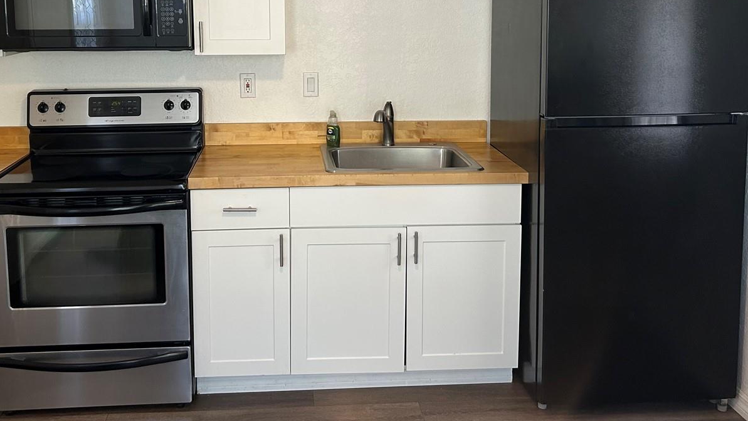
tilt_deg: -8.0
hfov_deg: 52.6
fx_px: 754
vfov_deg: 30.5
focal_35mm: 38
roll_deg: +1.1
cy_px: 88
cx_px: 327
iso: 160
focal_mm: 5.7
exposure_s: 1/60
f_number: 1.5
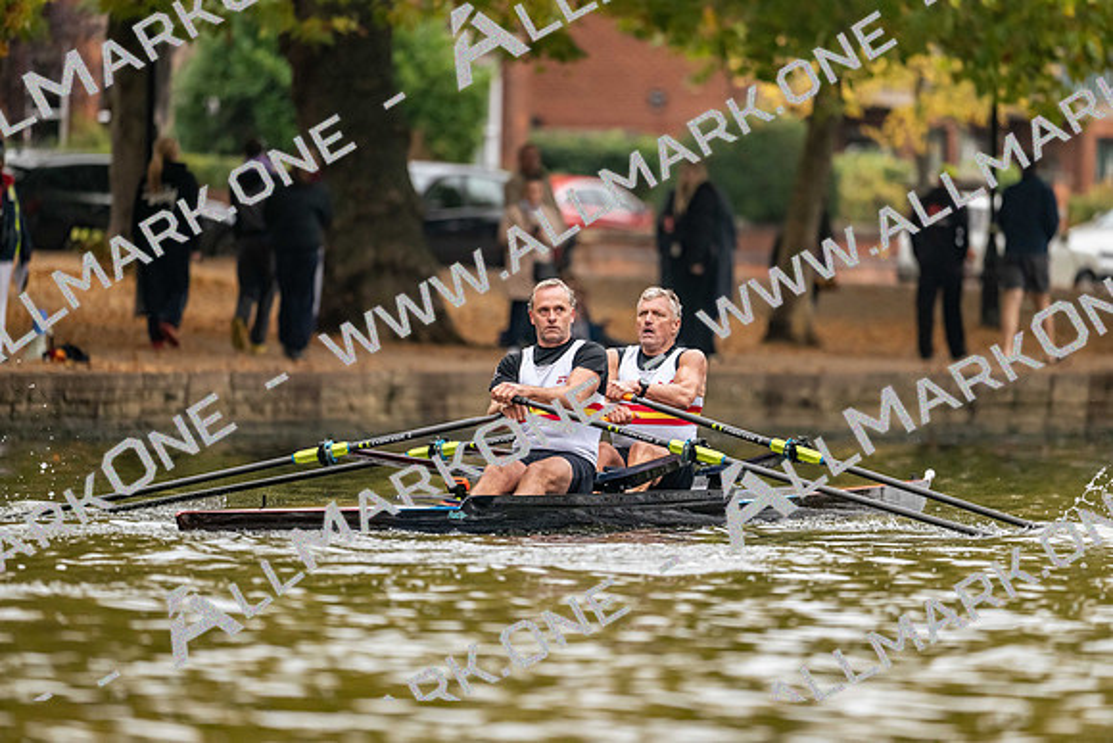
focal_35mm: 400
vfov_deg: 3.4
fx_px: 12369
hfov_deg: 5.2
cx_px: 556
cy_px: 372
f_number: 4.5
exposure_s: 1/2500
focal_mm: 400
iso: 2800
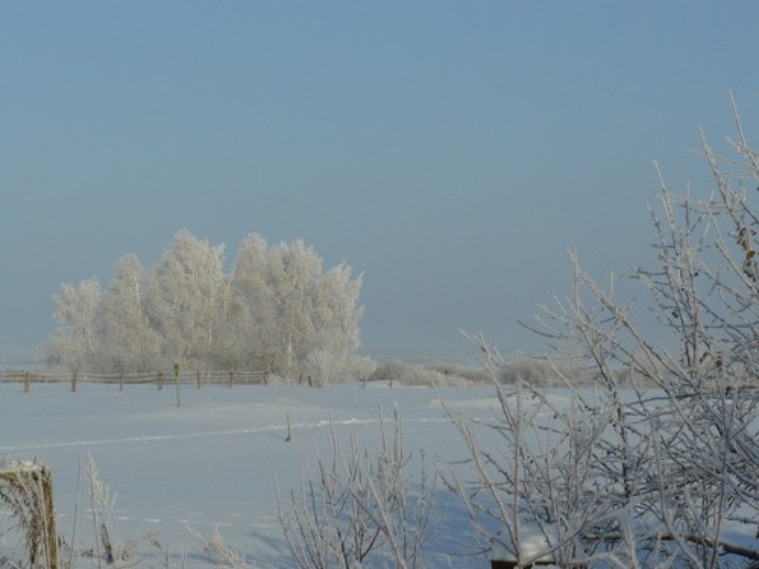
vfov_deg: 13.6
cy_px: 284
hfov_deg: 18.0
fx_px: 2390
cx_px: 380
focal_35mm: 109
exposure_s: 1/400
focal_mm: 18.2
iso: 100
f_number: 8
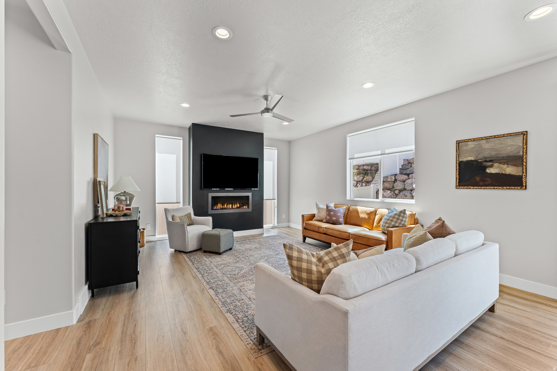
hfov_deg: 104.3
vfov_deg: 81.2
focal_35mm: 14
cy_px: 186
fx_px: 217
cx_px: 278
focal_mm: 14
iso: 250
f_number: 9
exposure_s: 1/10
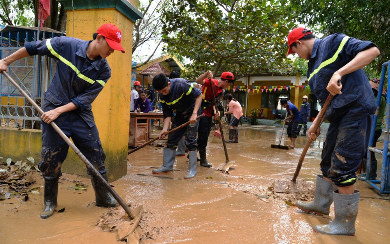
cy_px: 121
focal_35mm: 25
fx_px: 266
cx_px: 199
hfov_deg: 72.5
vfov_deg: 49.3
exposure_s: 1/200
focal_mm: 24
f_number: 7.1
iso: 200
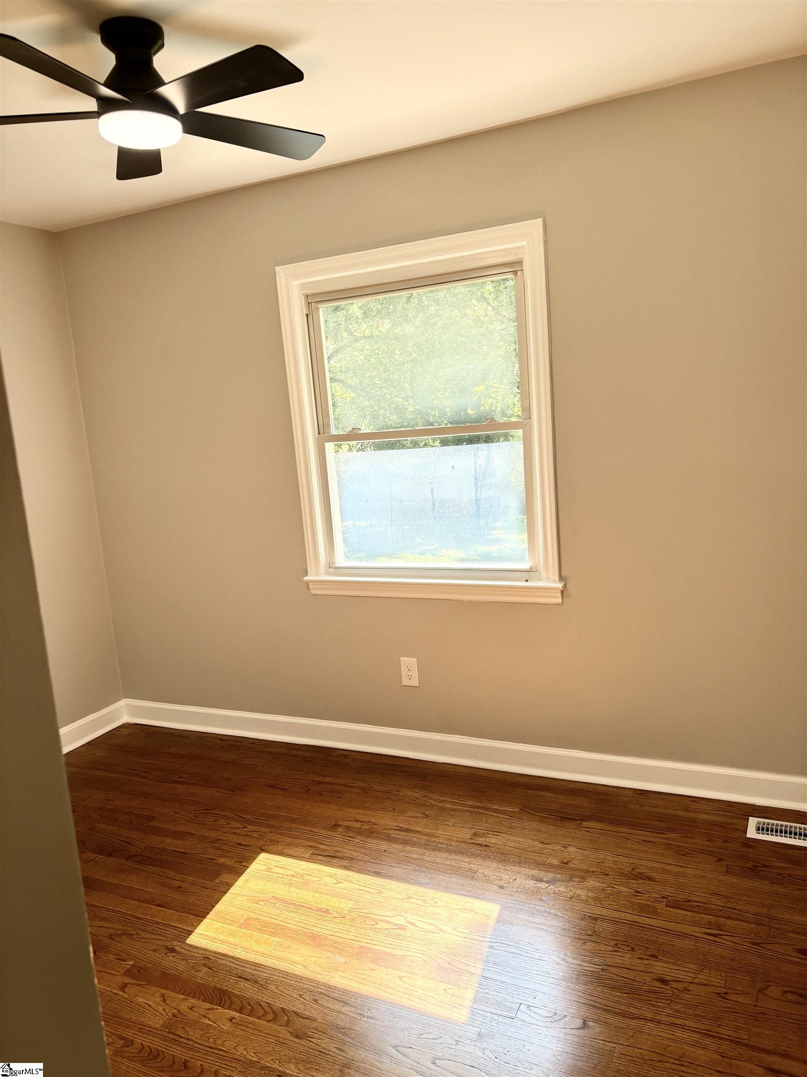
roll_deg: +3.8
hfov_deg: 53.1
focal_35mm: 26
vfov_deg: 67.3
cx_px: 404
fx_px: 808
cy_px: 538
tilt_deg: -8.0
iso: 64
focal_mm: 5.96
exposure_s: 1/260
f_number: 1.6
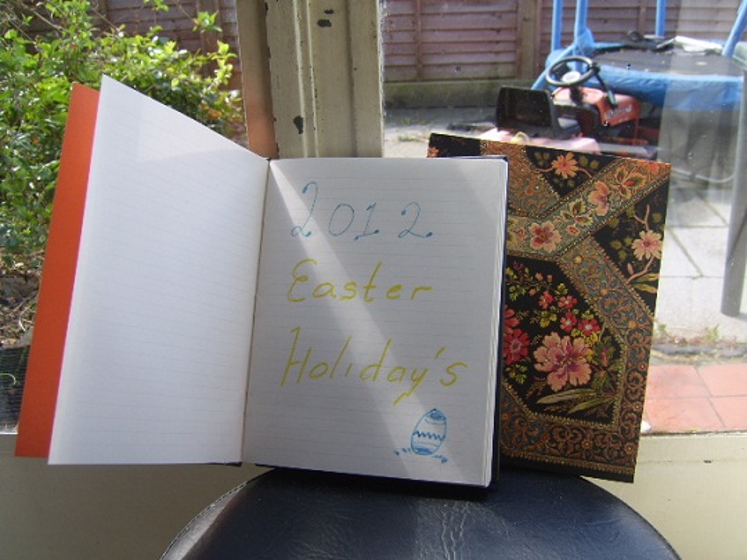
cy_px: 280
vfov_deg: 37.7
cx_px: 374
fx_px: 820
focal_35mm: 38
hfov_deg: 49.0
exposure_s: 1/80
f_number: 3.5
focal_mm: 7.8
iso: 50
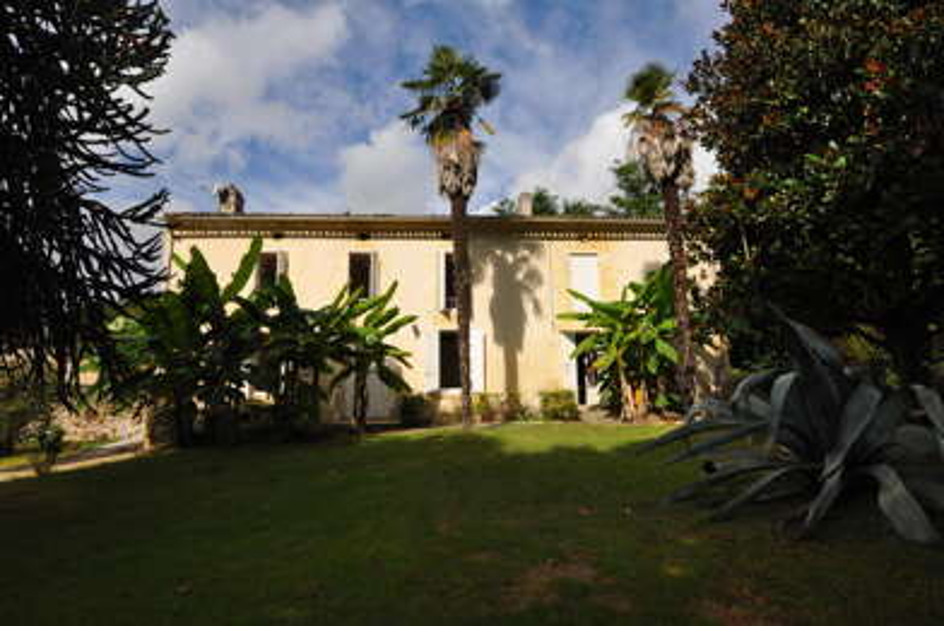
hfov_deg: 85.5
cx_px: 472
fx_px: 510
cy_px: 313
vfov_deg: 63.0
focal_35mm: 20
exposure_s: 1/500
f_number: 11
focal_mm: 13
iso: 400
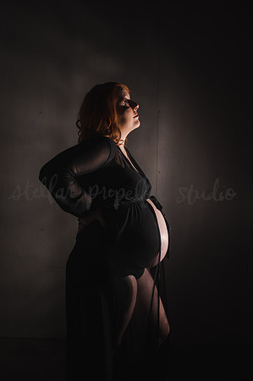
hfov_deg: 46.3
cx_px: 126
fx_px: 296
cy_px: 190
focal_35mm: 28
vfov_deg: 65.5
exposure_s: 1/125
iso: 100
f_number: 7.1
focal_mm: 28
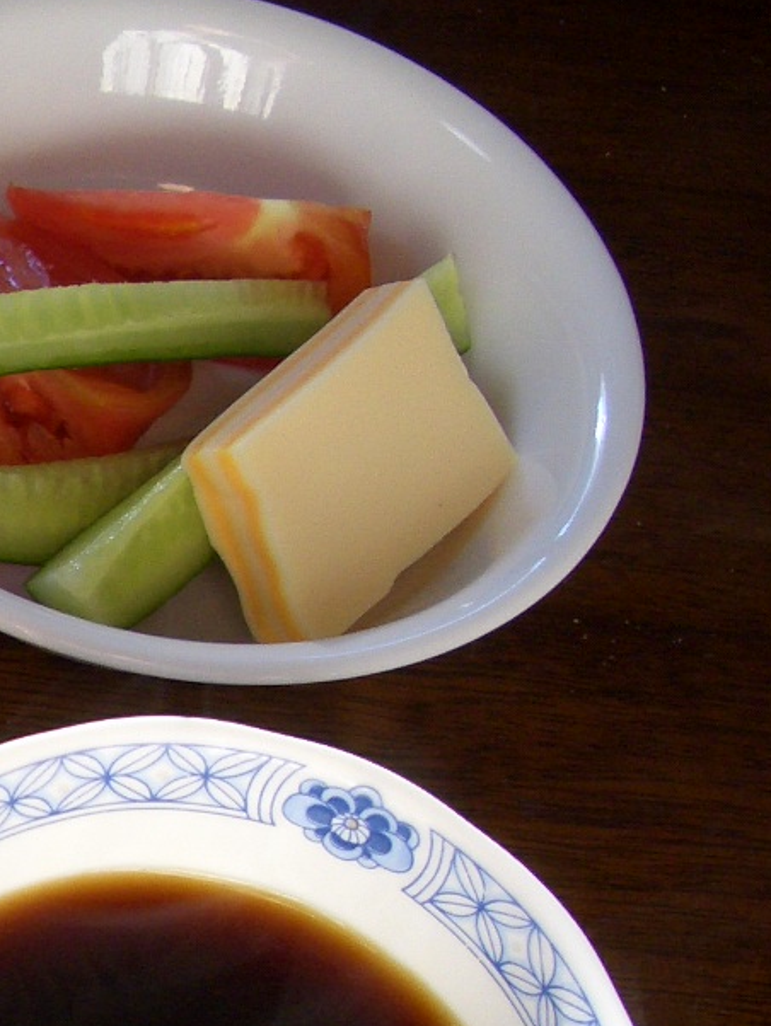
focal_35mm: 93
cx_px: -450
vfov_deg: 20.8
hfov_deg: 14.6
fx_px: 2760
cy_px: 840
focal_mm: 5.8
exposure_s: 1/100
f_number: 2.6
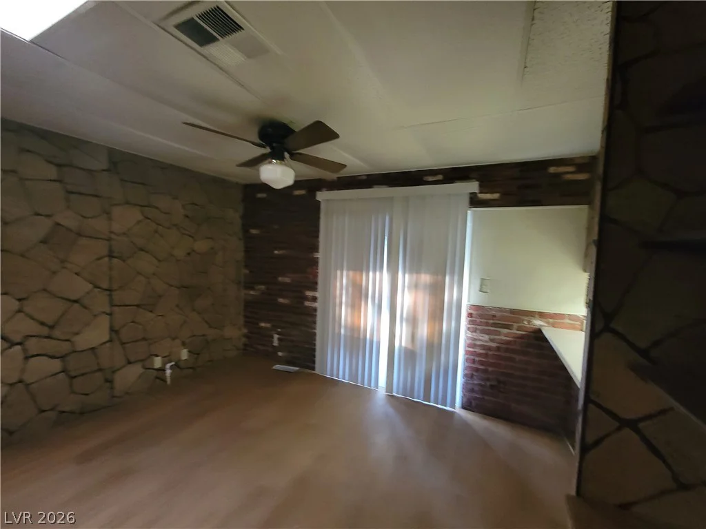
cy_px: 264
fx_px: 265
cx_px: 353
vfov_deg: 89.9
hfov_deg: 106.2
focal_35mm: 13
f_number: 2.2
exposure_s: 1/30
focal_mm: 2.2
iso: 640
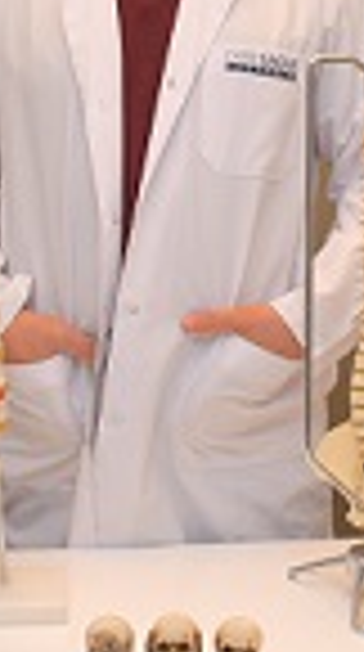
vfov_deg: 23.7
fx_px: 1535
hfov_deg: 13.5
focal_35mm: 89
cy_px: 173
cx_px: 198
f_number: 5
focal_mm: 20
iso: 200
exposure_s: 1/60
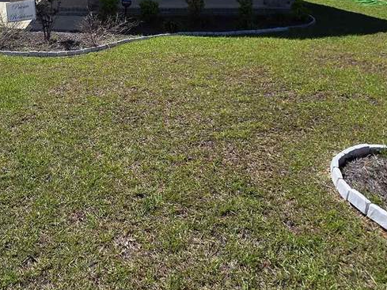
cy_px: -24
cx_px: 99
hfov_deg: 51.7
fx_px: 380
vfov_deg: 36.0
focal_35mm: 34
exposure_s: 1/3009
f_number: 1.9
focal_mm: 2.2
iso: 40
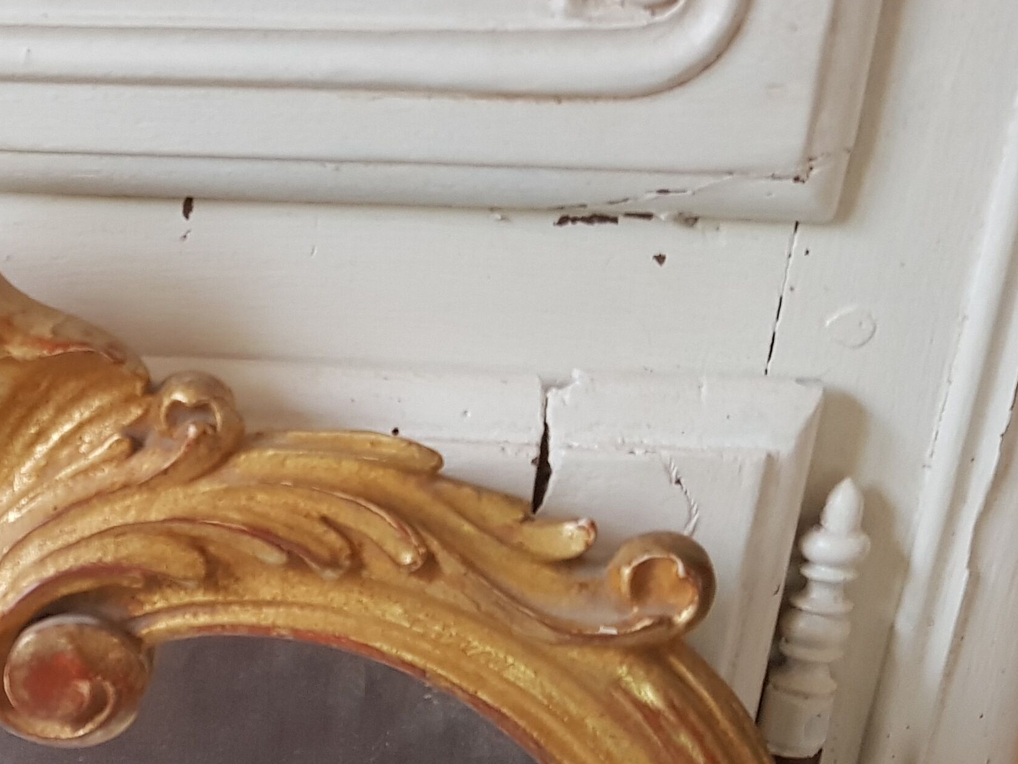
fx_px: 1853
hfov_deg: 27.9
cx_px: -110
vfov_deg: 22.6
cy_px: 714
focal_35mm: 63
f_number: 1.7
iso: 250
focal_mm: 4.2
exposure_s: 1/33
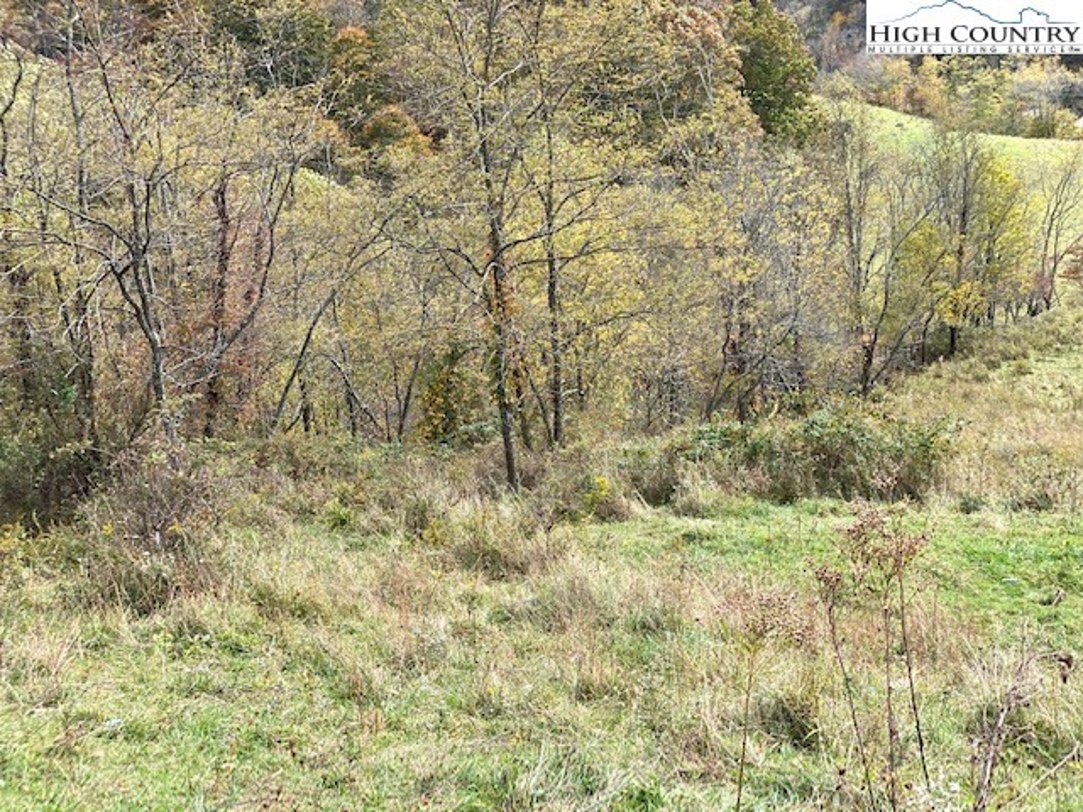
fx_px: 1627
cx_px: 542
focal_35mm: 52
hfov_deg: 36.8
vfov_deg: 28.0
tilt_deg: -17.3
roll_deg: +5.3
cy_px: 406
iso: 20
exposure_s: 1/353
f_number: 2
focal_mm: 6
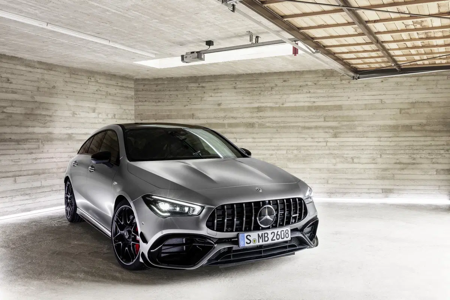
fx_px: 425
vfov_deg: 38.9
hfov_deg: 55.8
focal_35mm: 34
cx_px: 225
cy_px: 150
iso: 100
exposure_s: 1
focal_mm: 29
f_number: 16
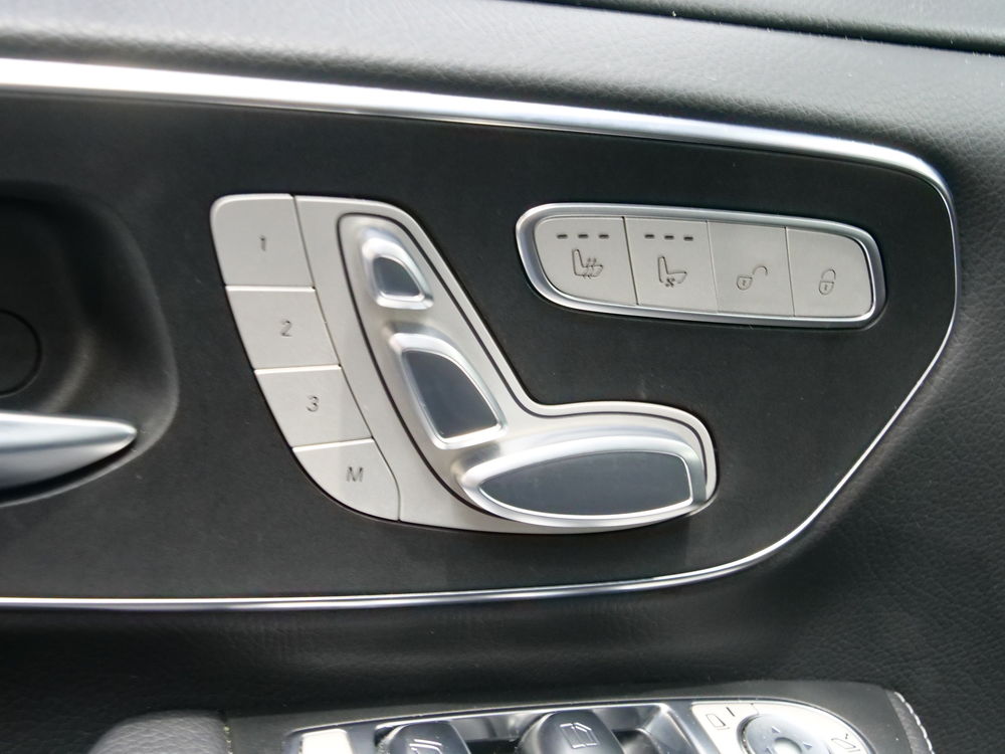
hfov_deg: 54.0
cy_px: 377
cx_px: 502
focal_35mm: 34
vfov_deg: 41.8
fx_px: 987
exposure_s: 1/6
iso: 3200
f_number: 6.3
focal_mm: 17
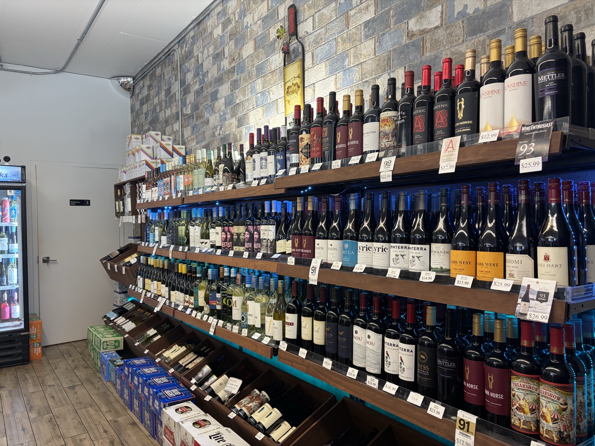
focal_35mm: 26
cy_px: 223
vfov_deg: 53.1
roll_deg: +1.6
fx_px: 447
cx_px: 298
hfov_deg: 67.3
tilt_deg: +0.5
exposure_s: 1/60
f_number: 1.6
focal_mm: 5.96
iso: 100
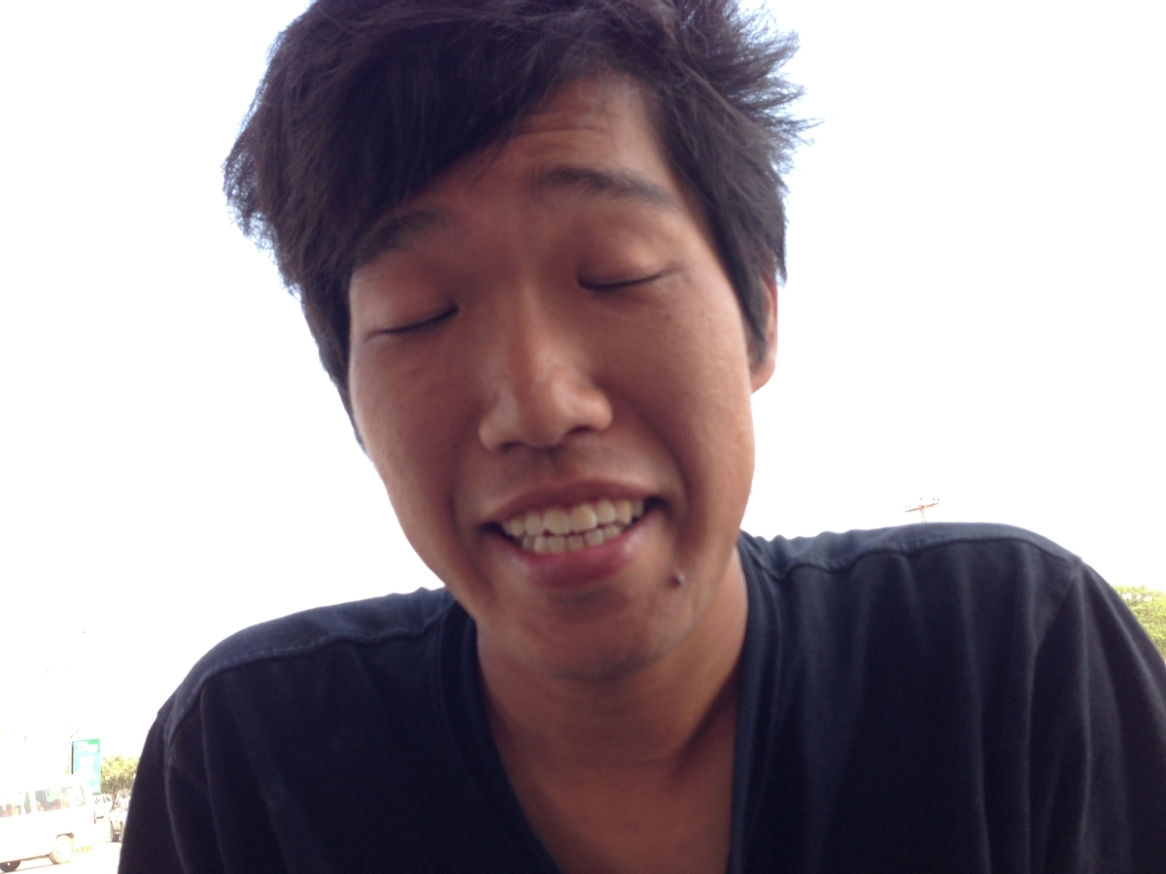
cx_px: 583
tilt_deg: +16.9
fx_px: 1112
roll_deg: +4.9
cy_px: 437
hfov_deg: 55.4
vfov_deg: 42.9
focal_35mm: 33
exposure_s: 1/220
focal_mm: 4.12
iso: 50
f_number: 2.4
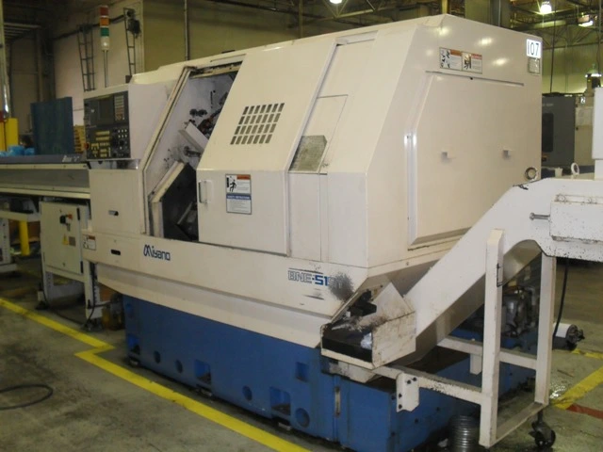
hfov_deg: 52.6
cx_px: 302
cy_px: 226
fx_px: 610
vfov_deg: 40.7
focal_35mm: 35
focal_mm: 6.3
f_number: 3.2
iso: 200
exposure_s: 1/45
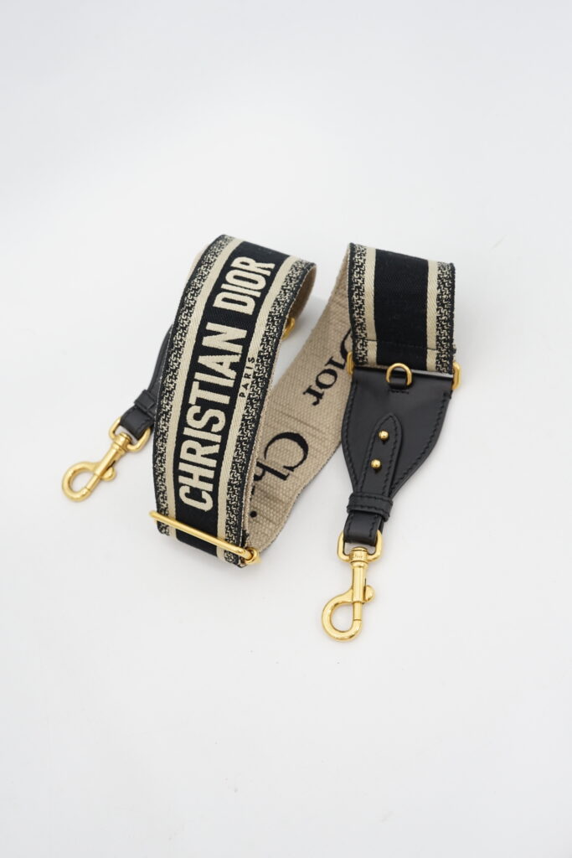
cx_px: 286
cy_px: 429
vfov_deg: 39.6
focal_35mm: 50
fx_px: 1191
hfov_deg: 27.0
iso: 640
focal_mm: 50
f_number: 6.3
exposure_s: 1/13
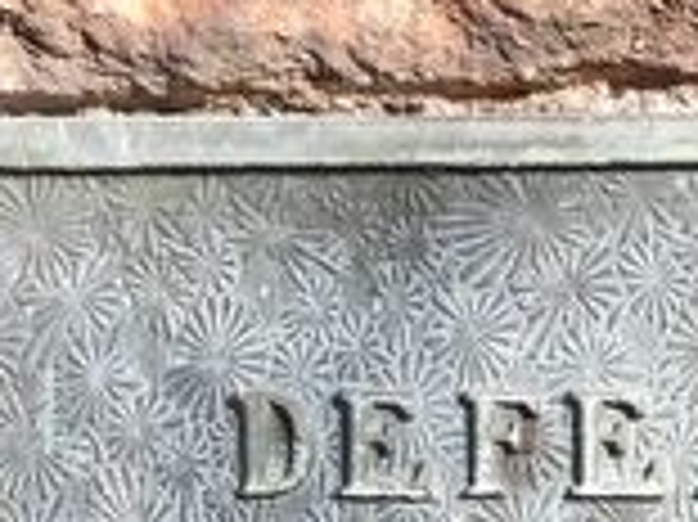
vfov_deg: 5.1
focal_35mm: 284
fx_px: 5722
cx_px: 576
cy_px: 1170
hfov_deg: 7.0
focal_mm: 9.8
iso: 100
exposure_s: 1/250
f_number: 3.5
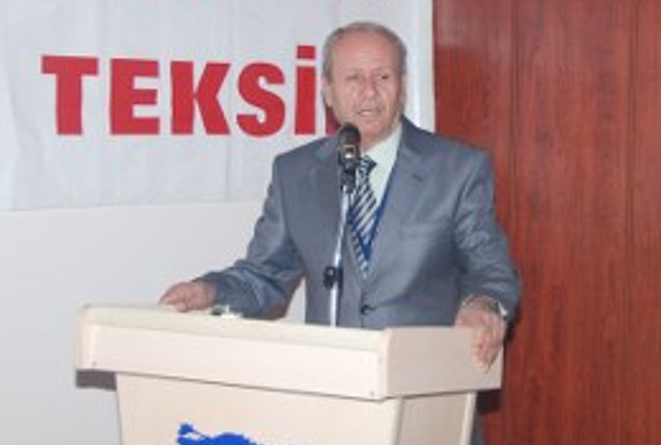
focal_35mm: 92
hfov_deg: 22.0
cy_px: 160
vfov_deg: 14.9
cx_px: 427
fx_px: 1694
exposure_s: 1/60
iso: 200
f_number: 4.5
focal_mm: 38
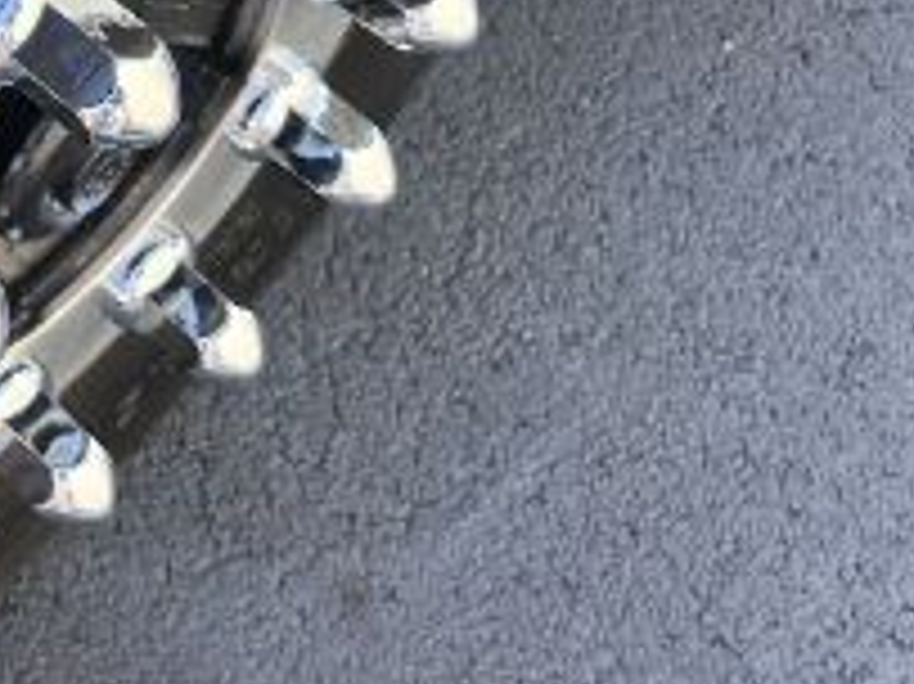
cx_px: -351
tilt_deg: -45.3
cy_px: -360
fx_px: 2164
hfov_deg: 21.1
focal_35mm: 82
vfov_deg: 16.3
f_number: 1.6
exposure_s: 1/469
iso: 50
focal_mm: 5.1
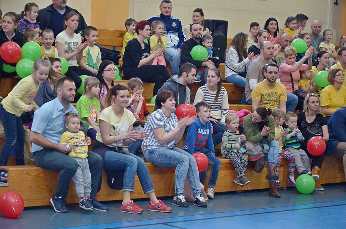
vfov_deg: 13.8
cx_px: 173
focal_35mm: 99
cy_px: 114
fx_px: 950
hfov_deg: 20.7
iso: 1600
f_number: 5.3
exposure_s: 1/160
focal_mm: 66
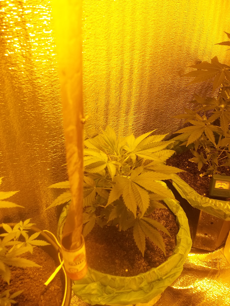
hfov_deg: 44.2
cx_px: 115
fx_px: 283
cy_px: 153
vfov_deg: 56.8
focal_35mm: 32
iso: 64
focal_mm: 5.7
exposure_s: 1/160
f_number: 2.9
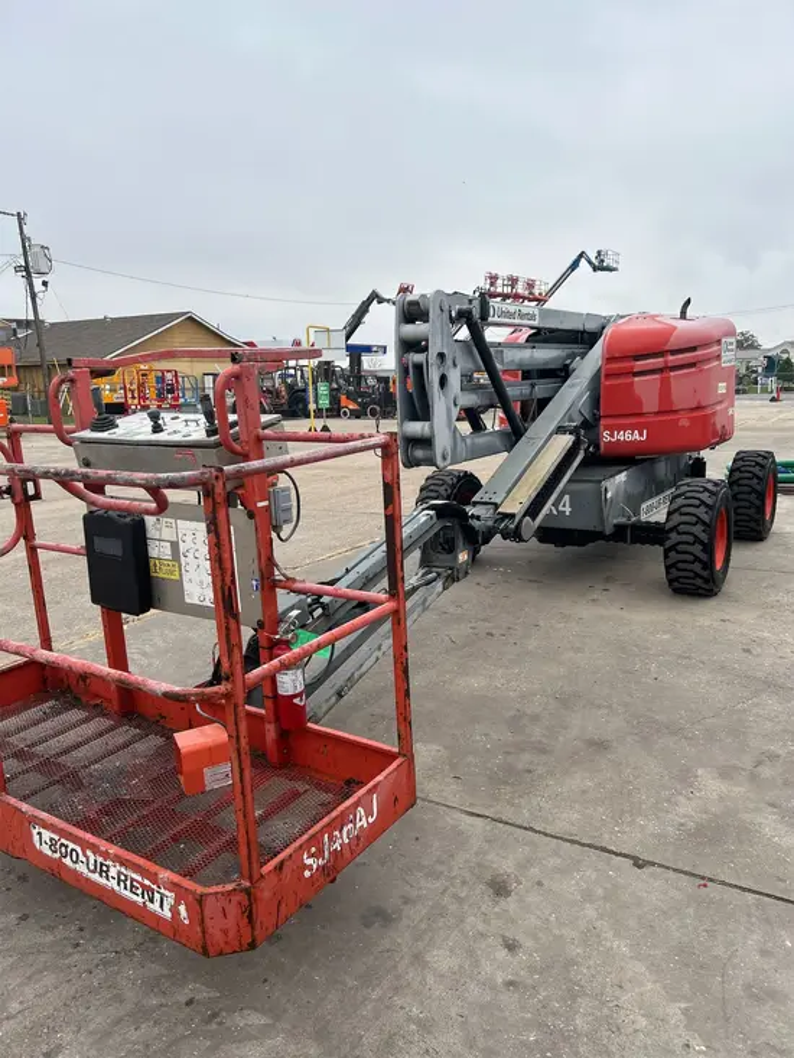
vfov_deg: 67.3
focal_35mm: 26
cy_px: 529
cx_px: 397
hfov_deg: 53.1
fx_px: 795
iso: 50
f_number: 1.5
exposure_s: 1/1252
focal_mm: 5.7
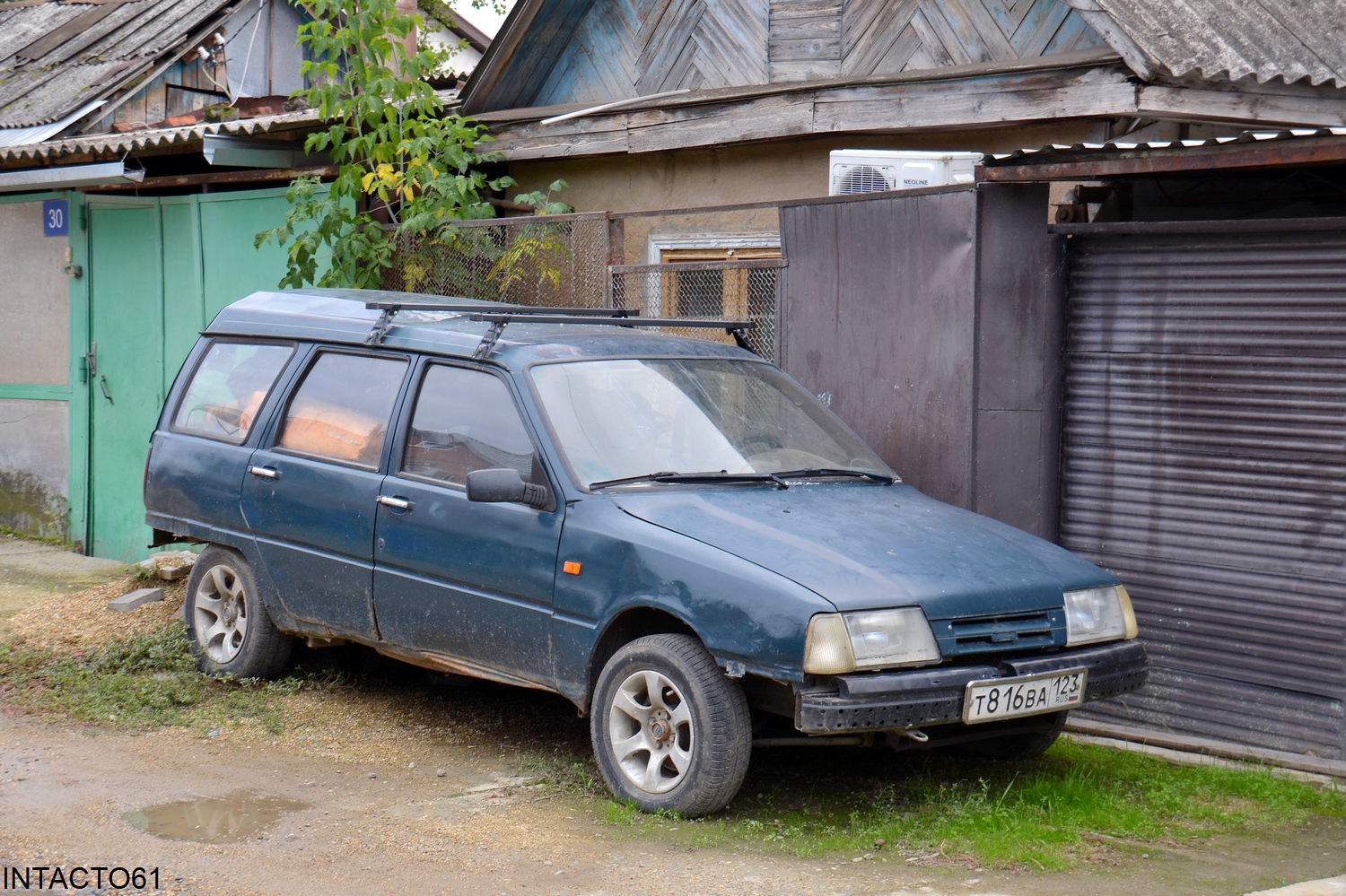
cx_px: 673
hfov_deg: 30.5
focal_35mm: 66
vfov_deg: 20.6
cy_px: 448
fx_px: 2467
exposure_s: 1/160
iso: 200
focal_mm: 44
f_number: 6.3
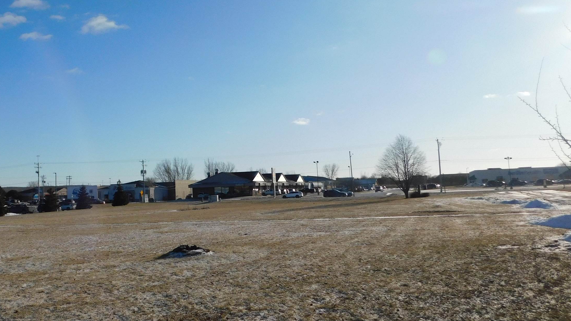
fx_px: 530
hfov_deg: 55.1
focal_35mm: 35
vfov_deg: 33.6
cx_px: 176
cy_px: 131
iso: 125
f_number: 6
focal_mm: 4
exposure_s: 1/800
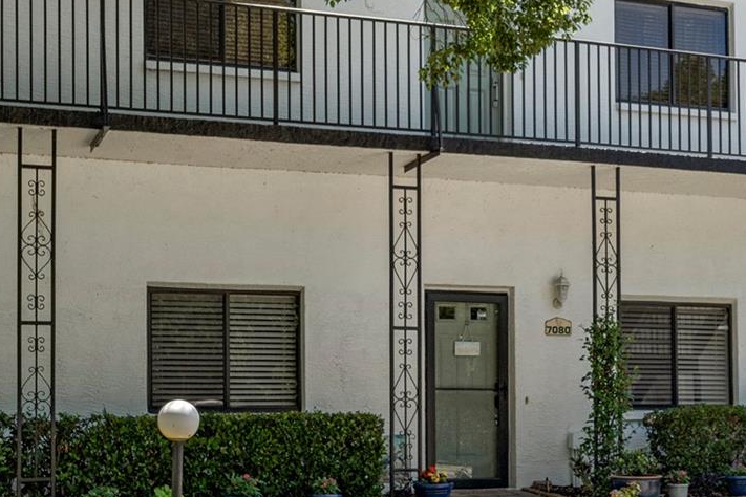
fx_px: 1329
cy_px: 382
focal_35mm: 64
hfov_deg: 31.2
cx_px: 473
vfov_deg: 21.0
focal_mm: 19
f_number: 8
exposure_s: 1/400
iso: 320
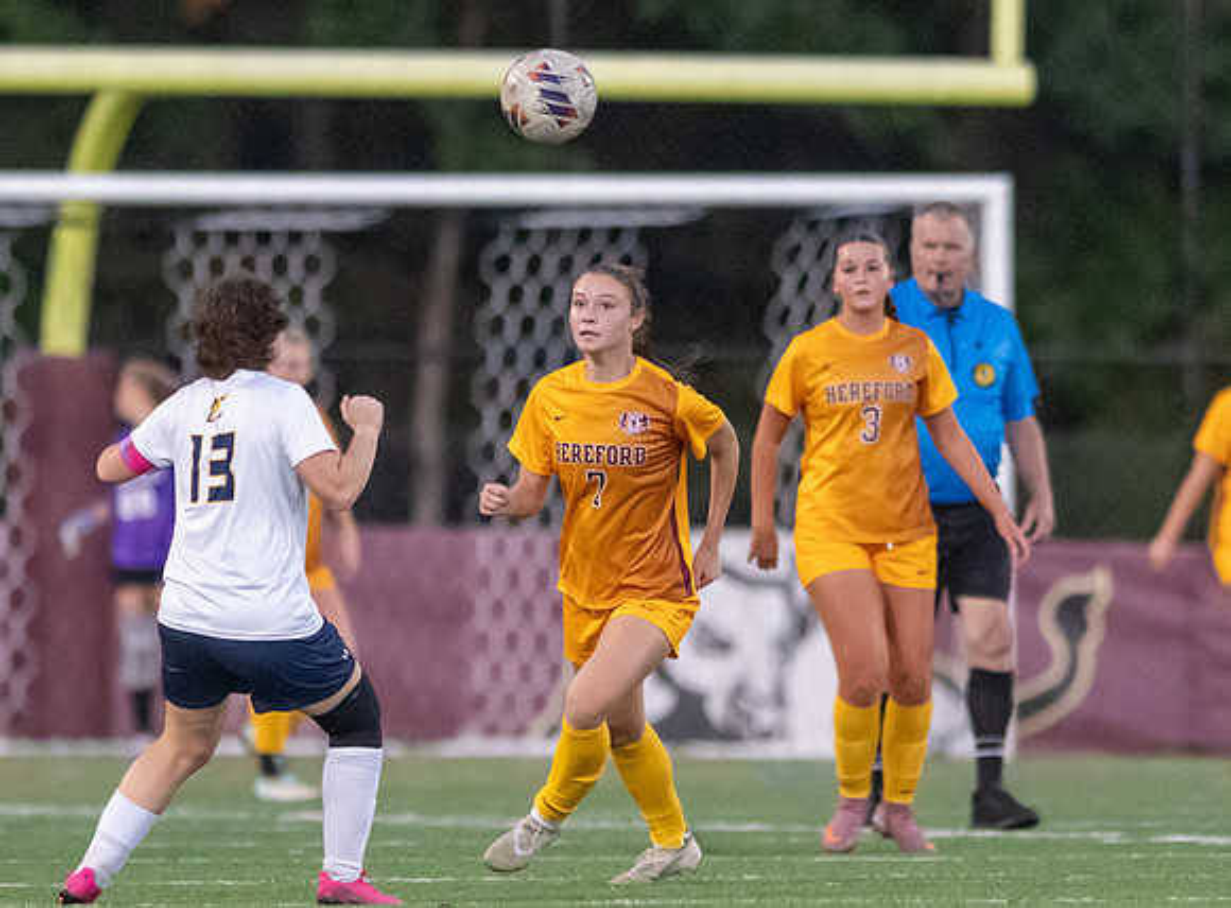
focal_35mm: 781
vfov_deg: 1.9
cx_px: 647
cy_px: 674
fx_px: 27626
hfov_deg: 2.6
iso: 8000
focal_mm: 300
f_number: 2.8
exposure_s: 1/1000
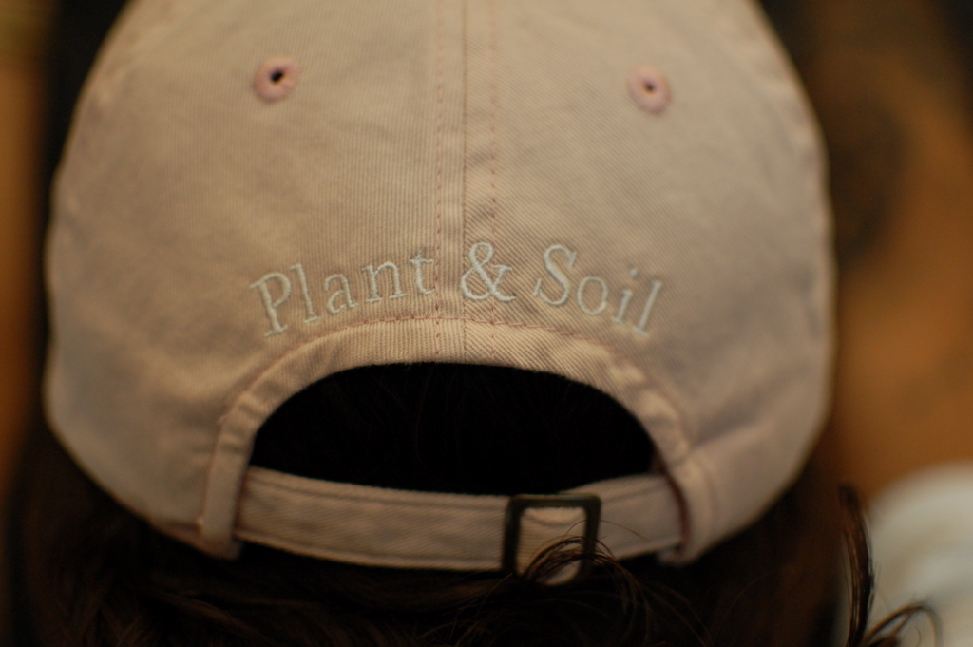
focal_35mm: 52
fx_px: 1418
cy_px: 324
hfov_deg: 37.9
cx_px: 486
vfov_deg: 25.7
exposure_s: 1/200
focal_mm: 35
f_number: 1.8
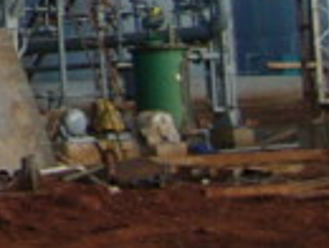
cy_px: -418
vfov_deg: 5.2
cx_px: -590
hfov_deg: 6.6
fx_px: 2619
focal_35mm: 275
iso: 50
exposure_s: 1/250
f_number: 2.8
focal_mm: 5.8
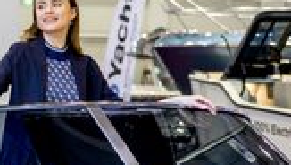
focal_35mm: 168
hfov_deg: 12.8
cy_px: 153
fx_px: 1297
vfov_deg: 7.2
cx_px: 98
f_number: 2.8
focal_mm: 51
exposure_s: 1/200
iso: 640
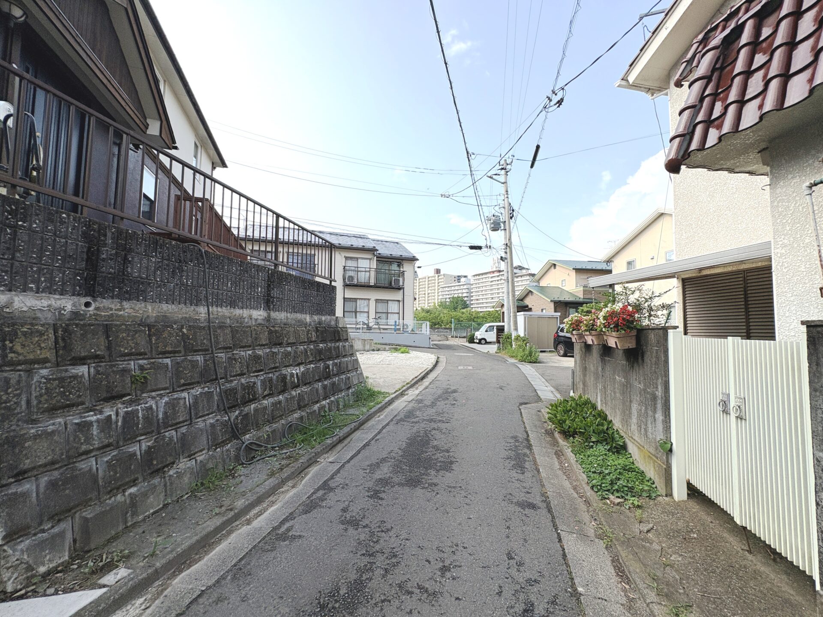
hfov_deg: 102.1
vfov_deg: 85.7
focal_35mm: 14
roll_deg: -0.7
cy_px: 308
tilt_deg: +3.4
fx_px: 333
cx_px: 412
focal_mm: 2.22
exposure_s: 1/1927
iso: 50
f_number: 2.2
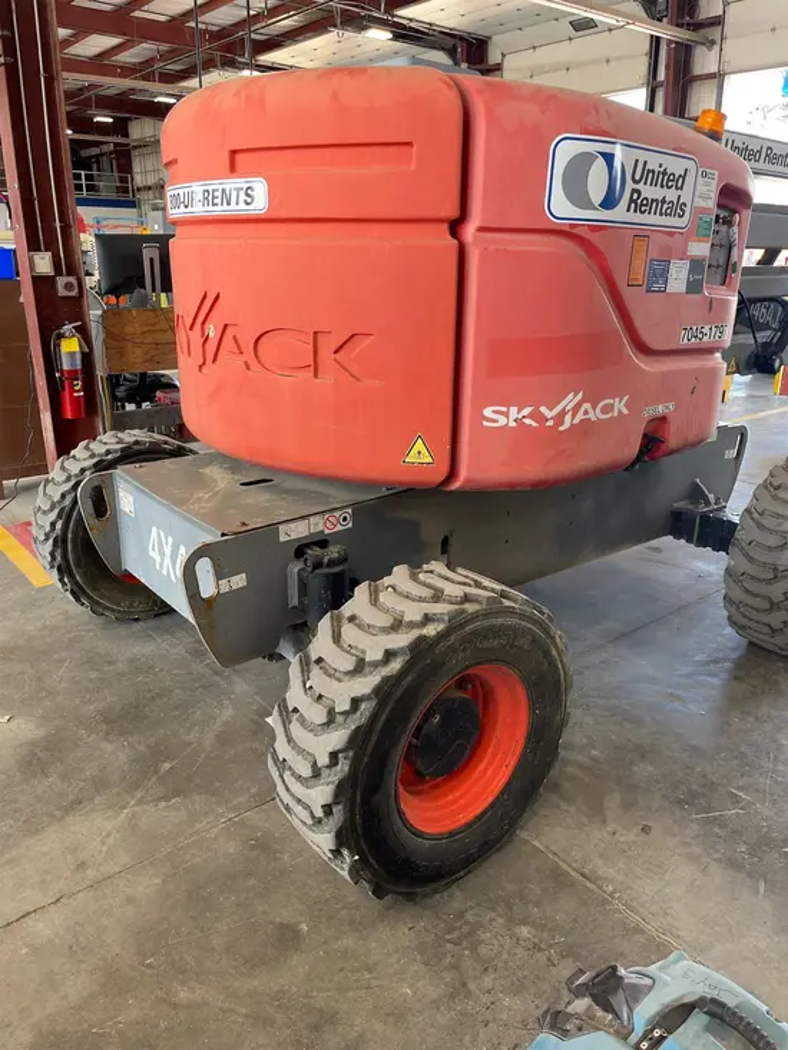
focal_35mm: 26
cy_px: 525
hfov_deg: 53.1
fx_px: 789
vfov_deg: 67.3
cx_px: 394
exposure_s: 1/121
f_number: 1.6
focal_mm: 5.1
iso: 100
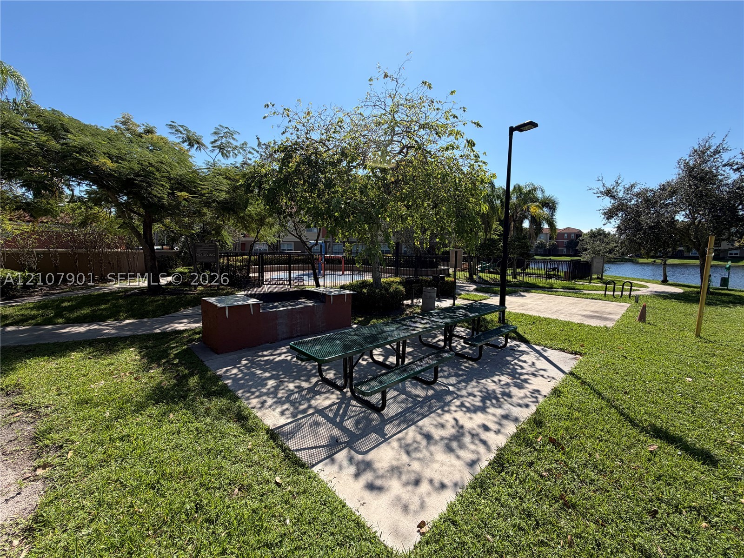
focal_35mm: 14
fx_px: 301
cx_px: 372
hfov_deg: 102.1
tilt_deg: -5.3
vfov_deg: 85.7
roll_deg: -0.3
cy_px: 279
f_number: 2.2
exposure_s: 1/770
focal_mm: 2.22
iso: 20
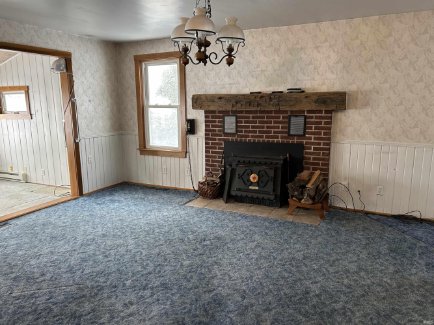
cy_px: 162
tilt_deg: -10.9
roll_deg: +1.2
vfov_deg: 53.0
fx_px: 326
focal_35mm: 26
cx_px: 217
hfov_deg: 67.3
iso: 125
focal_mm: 5.7
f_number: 1.5
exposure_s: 1/121
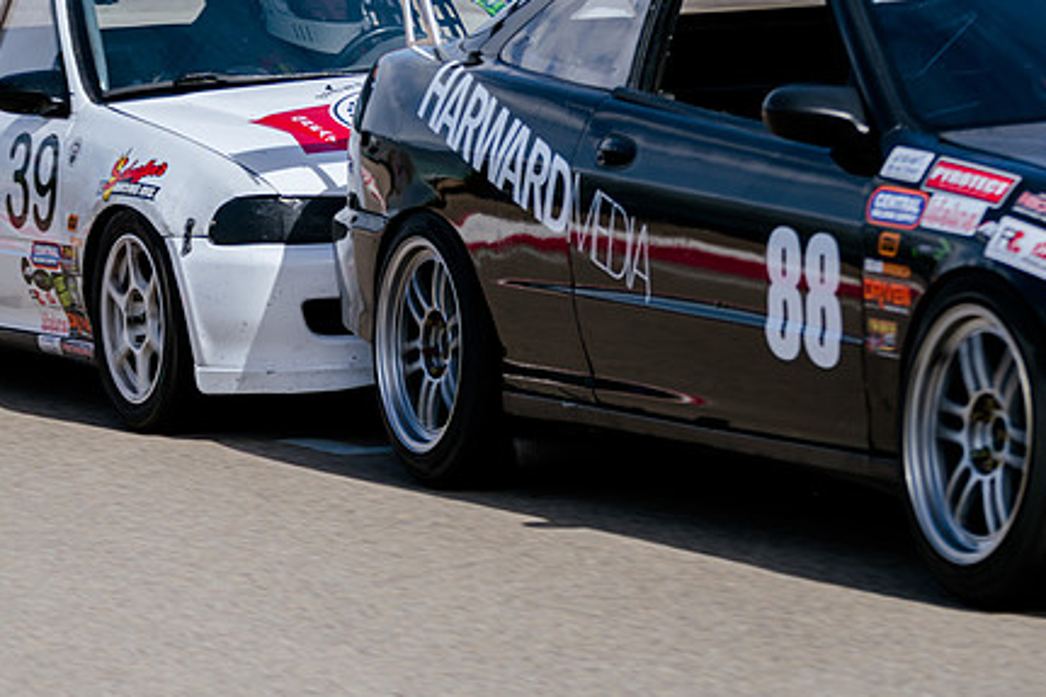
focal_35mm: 202
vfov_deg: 6.8
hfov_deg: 10.2
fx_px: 5867
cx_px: 582
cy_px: 305
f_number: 5.6
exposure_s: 1/800
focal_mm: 150
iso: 125
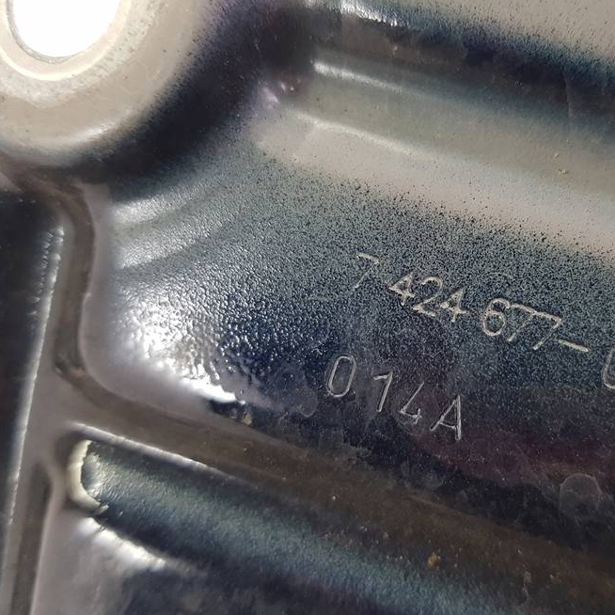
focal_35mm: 36
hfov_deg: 45.0
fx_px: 724
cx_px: 432
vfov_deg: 46.0
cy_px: 306
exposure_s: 1/100
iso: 160
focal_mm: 4.2
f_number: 1.7
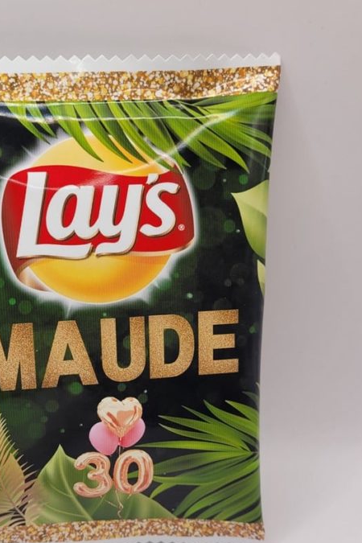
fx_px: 618
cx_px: 110
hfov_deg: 32.3
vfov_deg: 47.1
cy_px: 334
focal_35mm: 41
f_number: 1.8
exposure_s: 1/219
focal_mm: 5.4
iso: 40
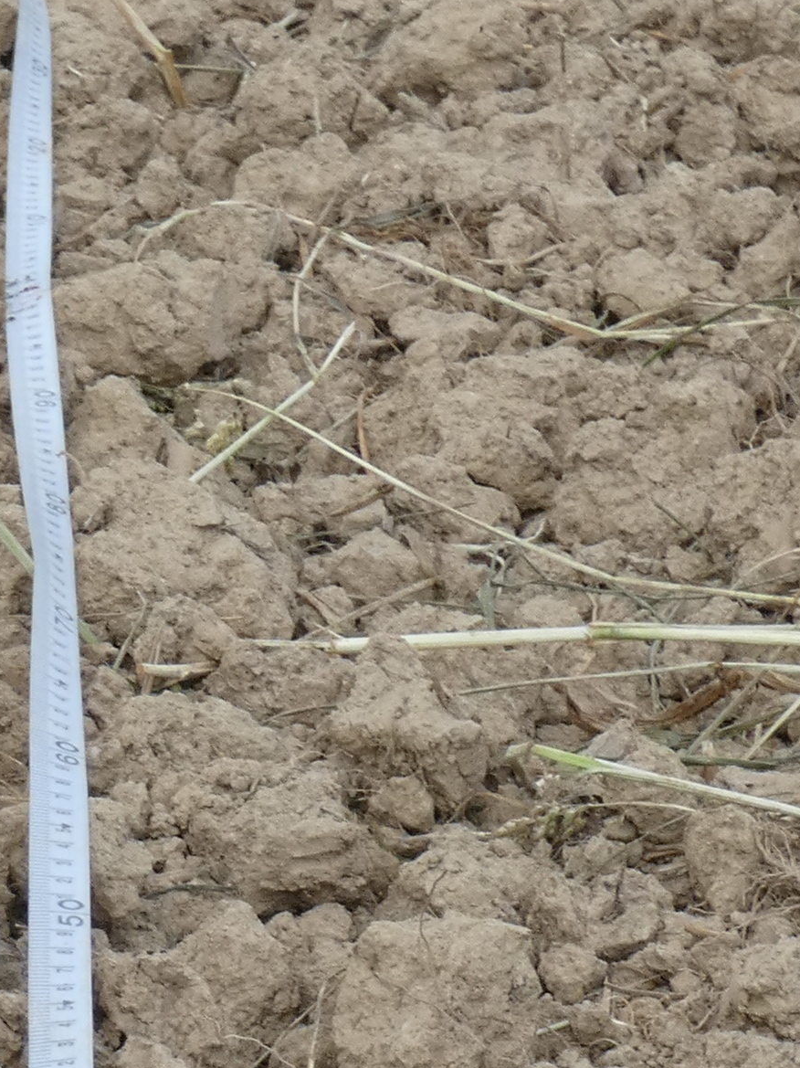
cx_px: -271
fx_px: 7492
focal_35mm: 243
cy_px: 1042
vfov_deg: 8.1
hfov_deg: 6.1
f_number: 4.5
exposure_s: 1/320
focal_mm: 10.4
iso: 80
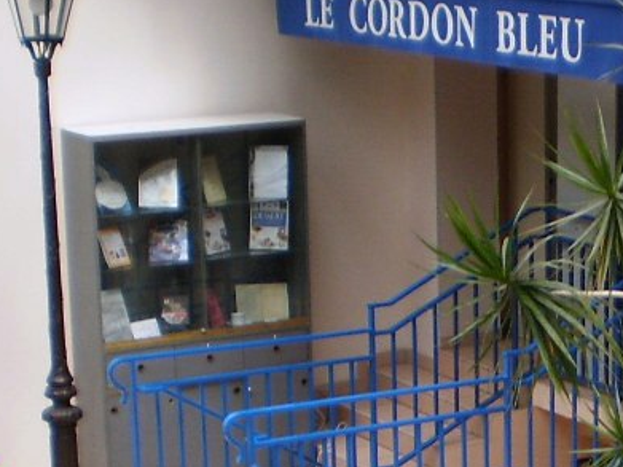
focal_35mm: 118
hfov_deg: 16.2
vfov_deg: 12.4
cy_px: 475
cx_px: 679
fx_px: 2123
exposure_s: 1/125
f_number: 3.1
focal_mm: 6.3
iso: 64
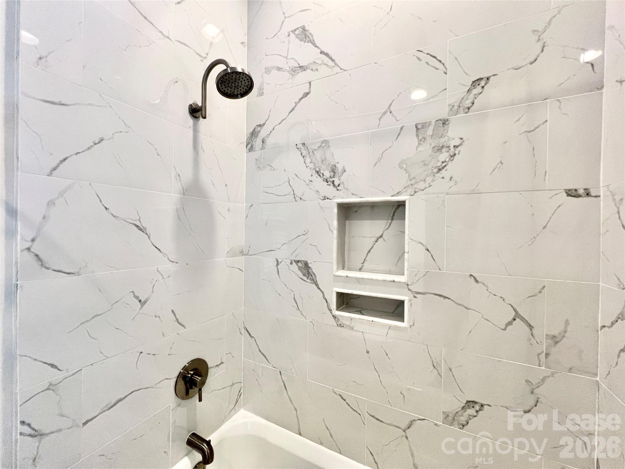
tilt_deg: -1.0
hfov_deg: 106.2
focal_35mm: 13
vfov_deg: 89.9
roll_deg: -0.7
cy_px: 234
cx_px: 312
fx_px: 235
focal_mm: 1.57
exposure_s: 1/120
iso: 250
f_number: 1.8
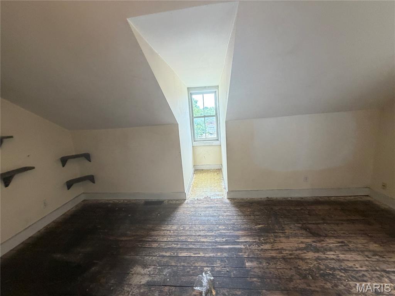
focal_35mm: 14
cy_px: 148
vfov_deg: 85.7
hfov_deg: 102.1
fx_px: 160
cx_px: 198
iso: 320
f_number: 2.2
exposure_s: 1/121
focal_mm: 2.22
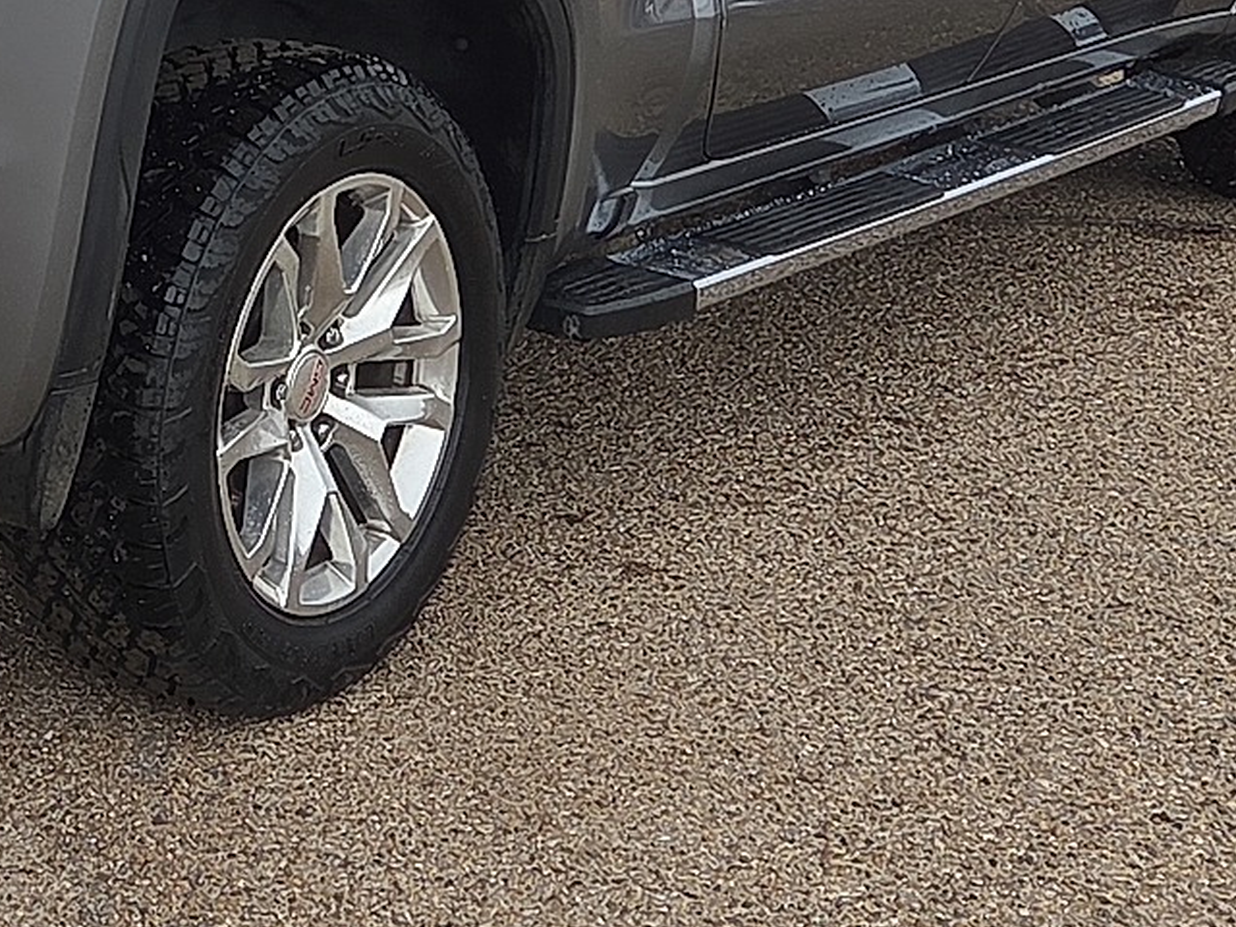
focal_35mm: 100
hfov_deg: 19.1
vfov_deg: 14.5
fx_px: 3571
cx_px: 33
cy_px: -81
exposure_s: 1/119
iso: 48
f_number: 1.8
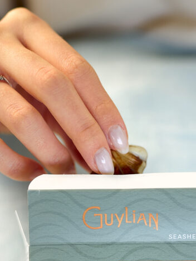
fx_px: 792
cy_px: 266
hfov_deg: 14.1
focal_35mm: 105
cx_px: 106
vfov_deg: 18.2
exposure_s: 1/250
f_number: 2
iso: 200
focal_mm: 50
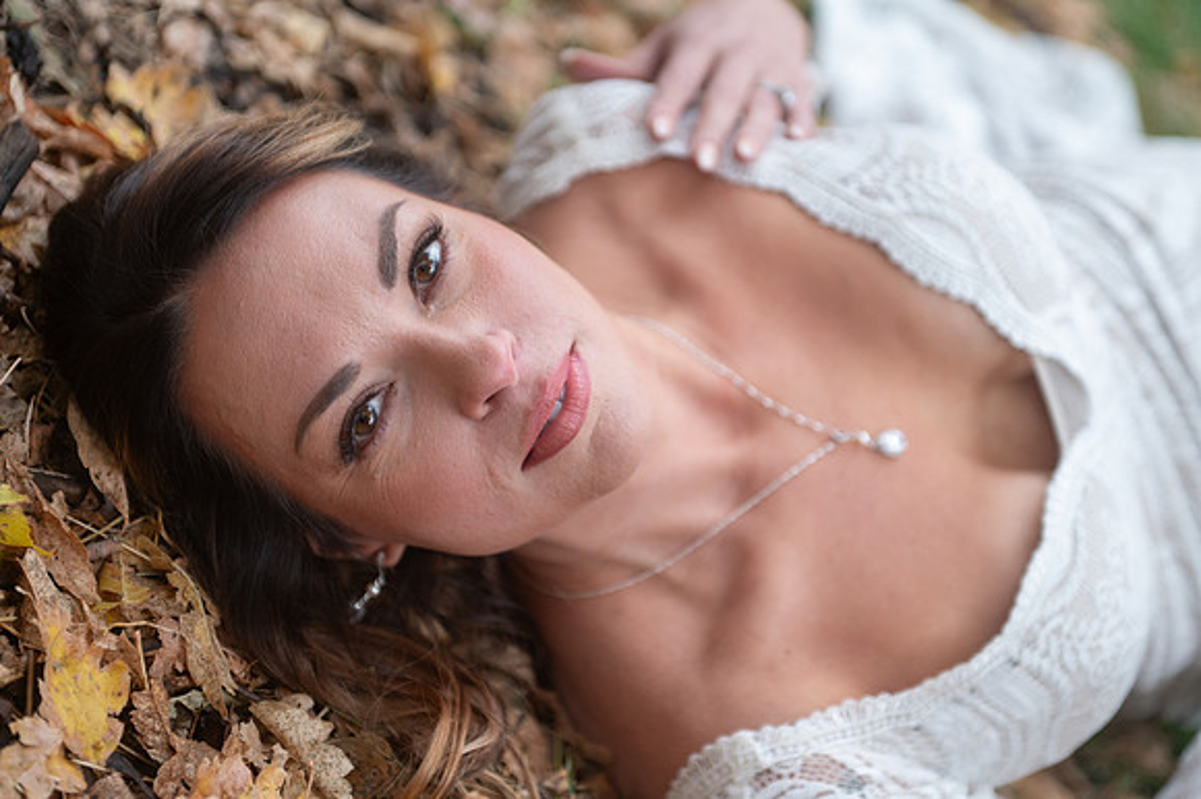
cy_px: 400
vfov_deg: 19.4
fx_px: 2334
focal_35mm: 70
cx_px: 600
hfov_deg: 28.9
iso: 640
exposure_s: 1/200
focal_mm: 70
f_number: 2.8
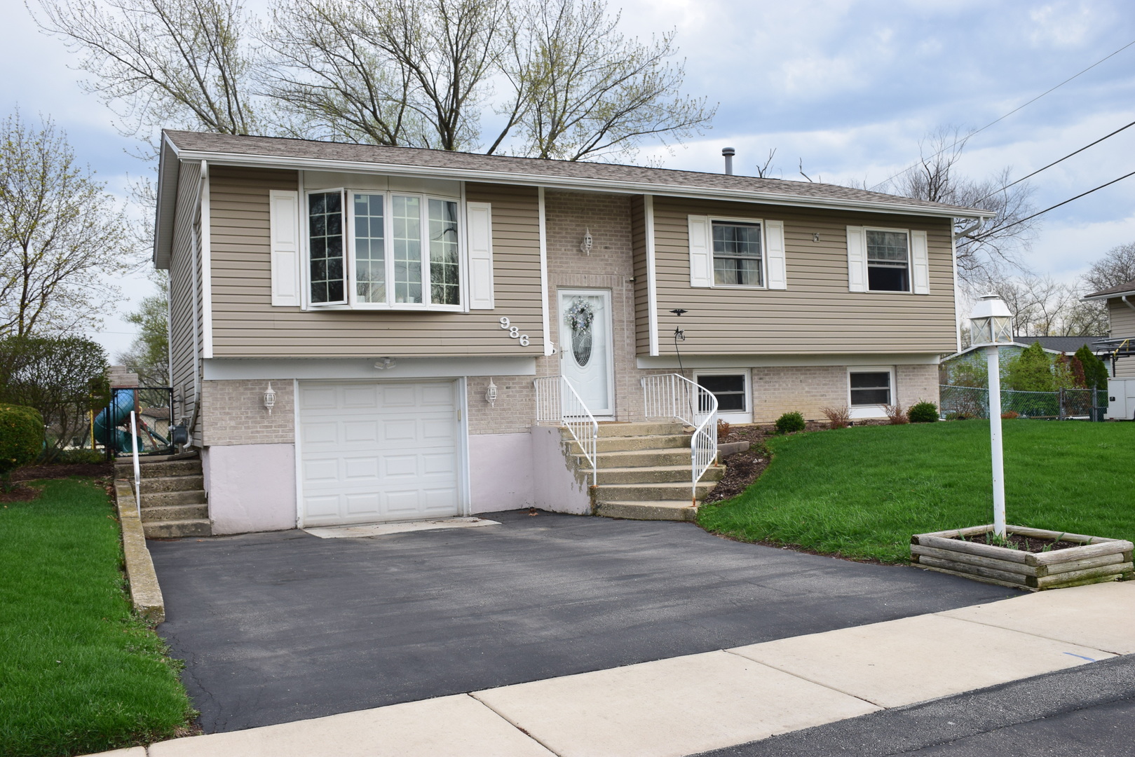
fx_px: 946
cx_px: 568
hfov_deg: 61.9
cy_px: 378
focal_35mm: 30
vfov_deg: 43.6
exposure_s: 1/160
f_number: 9
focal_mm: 20
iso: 400
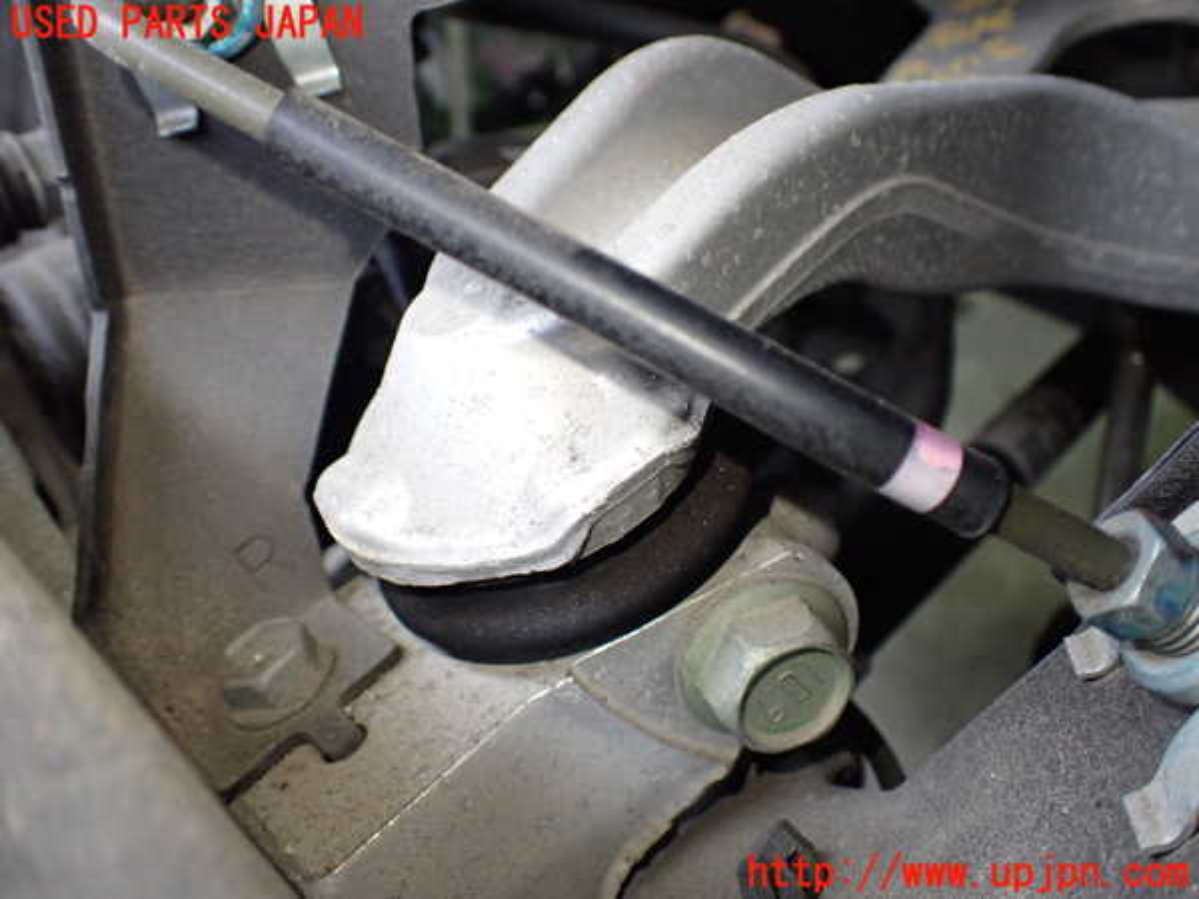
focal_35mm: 30
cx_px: 600
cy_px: 450
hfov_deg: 60.0
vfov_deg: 46.8
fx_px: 1039
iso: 500
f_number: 2.3
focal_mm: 5.4
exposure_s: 1/125
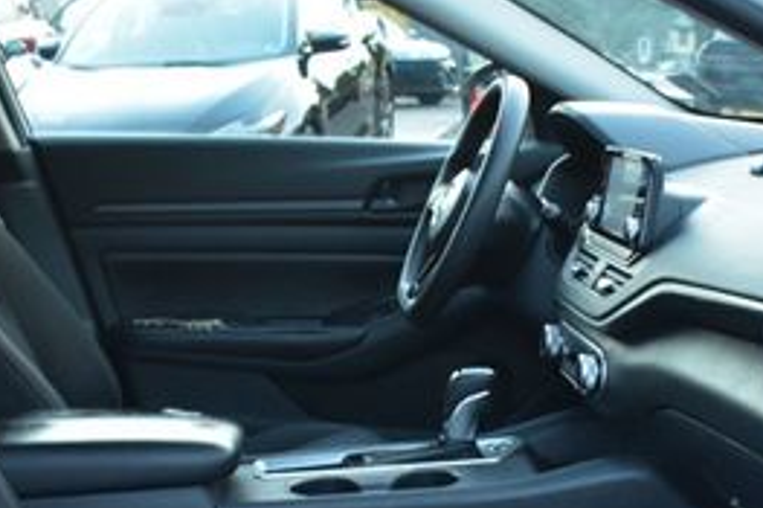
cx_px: 470
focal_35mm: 73
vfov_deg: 17.9
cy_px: 566
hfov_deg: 27.6
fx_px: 1546
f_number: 4.5
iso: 1600
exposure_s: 1/15
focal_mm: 20
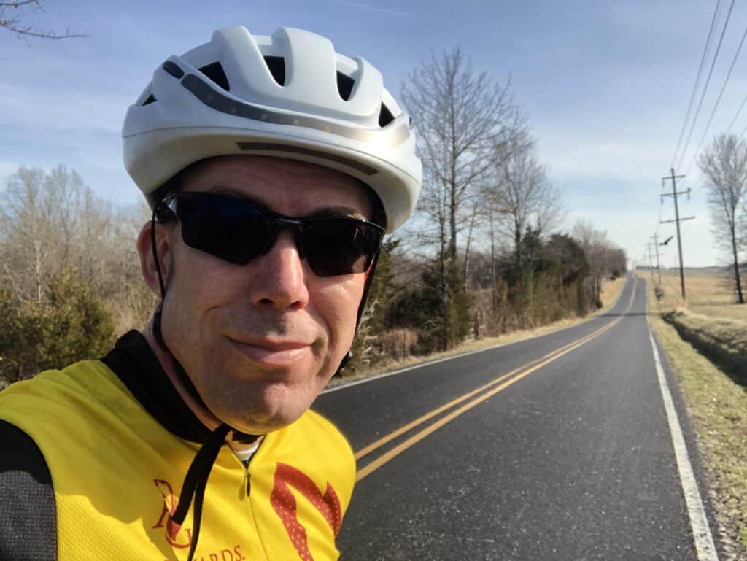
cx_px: 374
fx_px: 691
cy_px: 280
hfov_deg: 56.8
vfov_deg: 44.2
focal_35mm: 32
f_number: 2.2
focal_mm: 2.87
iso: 20
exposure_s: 1/371
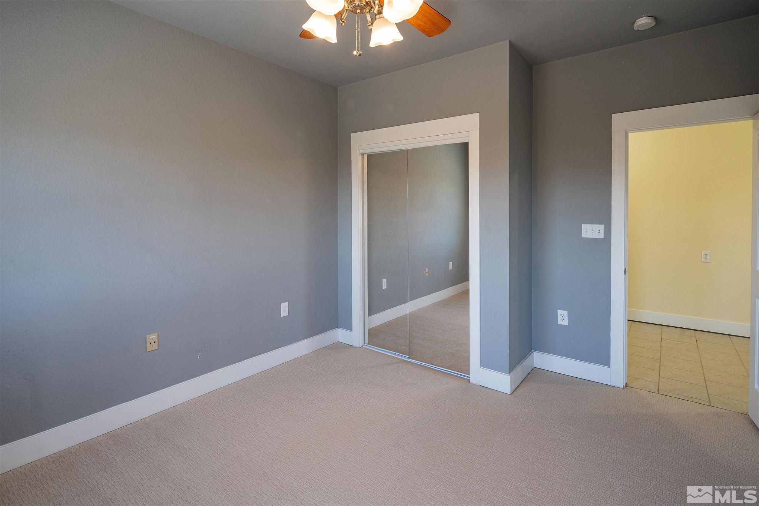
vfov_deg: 70.4
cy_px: 253
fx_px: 358
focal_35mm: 17
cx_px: 380
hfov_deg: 93.3
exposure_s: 1/8
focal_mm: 17
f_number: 10
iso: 400
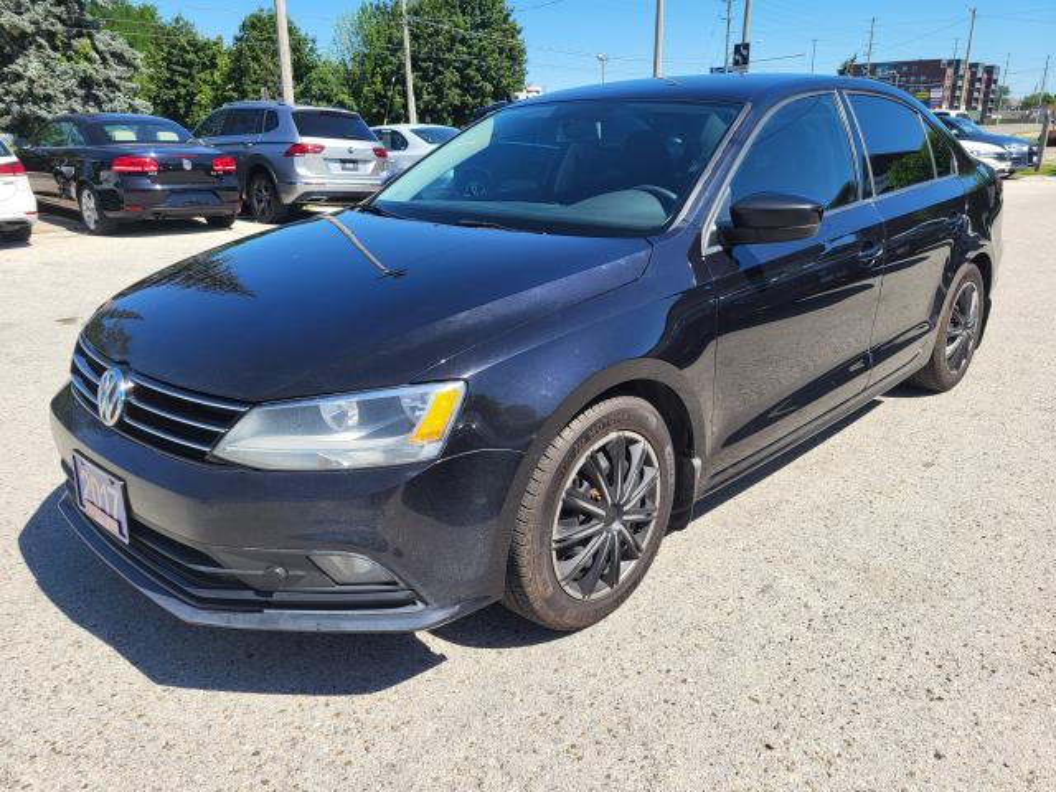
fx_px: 793
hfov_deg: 67.3
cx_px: 528
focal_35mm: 26
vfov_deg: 53.1
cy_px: 396
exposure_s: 1/1650
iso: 40
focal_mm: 5.4
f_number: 1.8
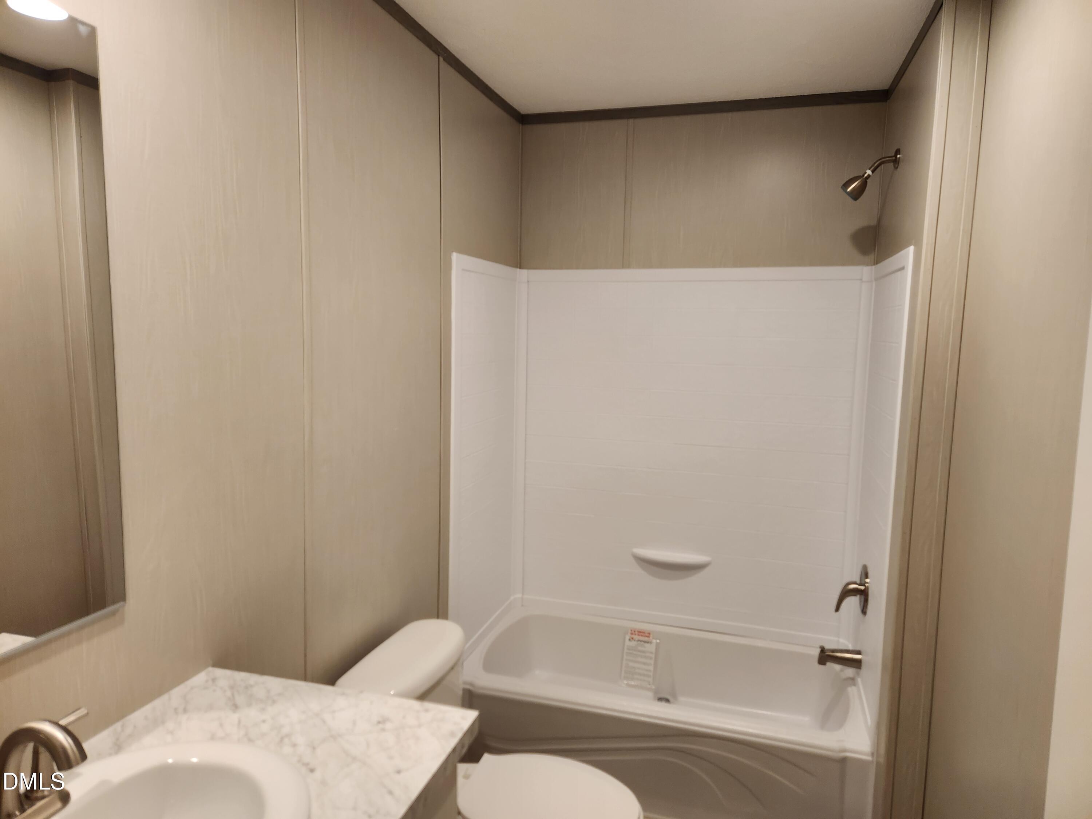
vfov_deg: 58.9
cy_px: 410
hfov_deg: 73.9
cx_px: 546
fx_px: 726
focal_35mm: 23
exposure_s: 1/120
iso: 100
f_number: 1.8
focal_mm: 5.4
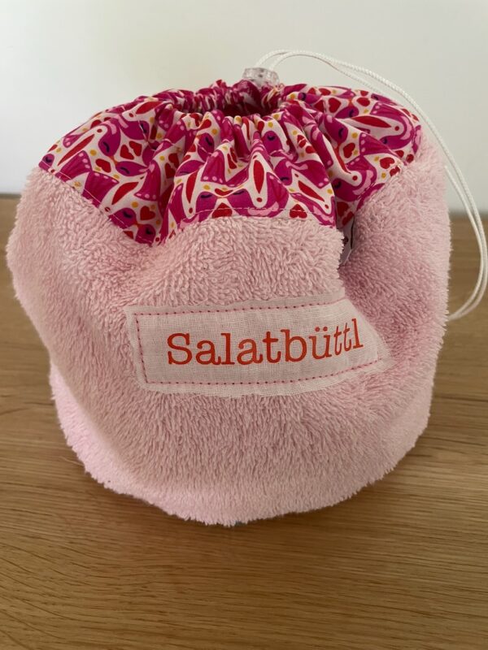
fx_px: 489
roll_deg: +0.9
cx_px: 244
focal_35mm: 26
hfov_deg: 53.1
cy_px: 325
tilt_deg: -34.1
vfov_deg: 67.3
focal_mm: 4.2
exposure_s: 1/60
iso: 320
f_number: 1.6
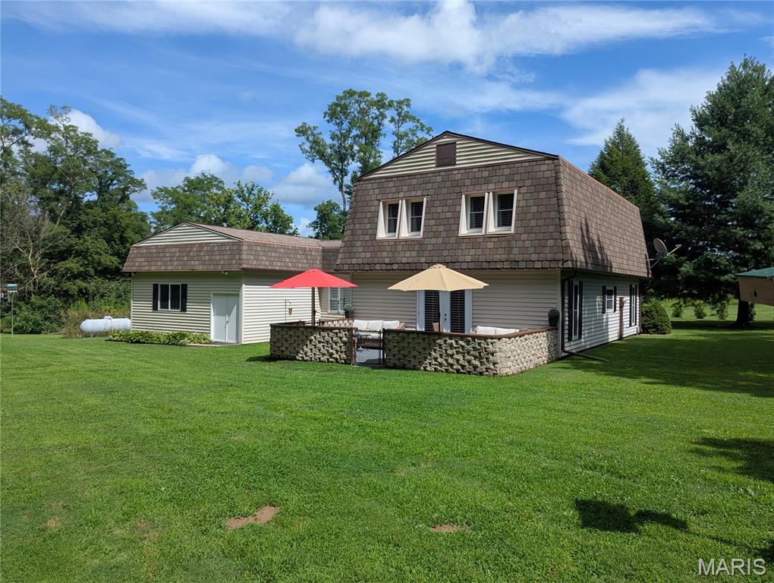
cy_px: 292
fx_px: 537
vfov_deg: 56.9
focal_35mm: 24
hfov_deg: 71.5
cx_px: 387
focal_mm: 6.81
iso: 41
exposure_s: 1/2463
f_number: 1.85
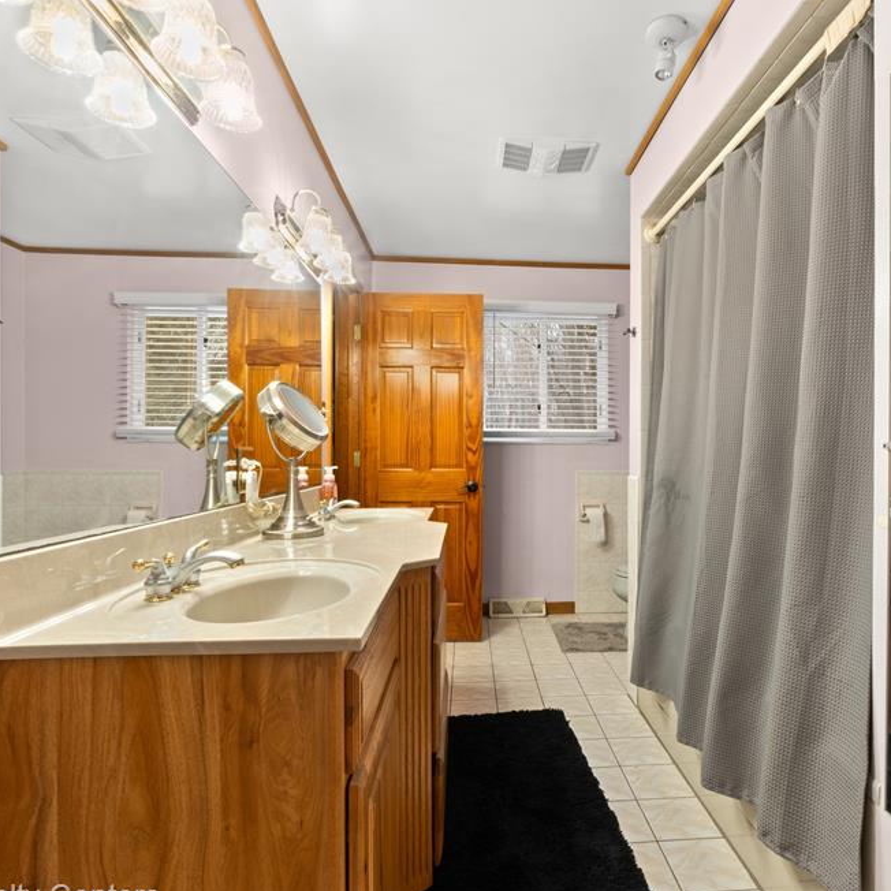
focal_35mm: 20
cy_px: 455
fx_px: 582
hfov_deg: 74.2
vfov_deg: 74.8
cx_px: 521
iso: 160
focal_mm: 10
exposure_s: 1/2
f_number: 13
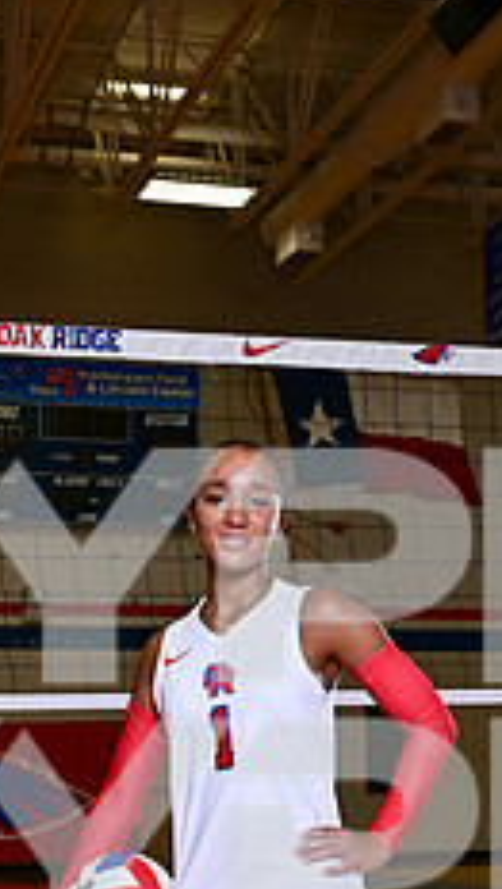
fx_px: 1675
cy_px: 839
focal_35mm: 71
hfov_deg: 17.0
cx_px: 180
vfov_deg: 28.3
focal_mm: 35
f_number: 6.3
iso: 400
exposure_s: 1/200
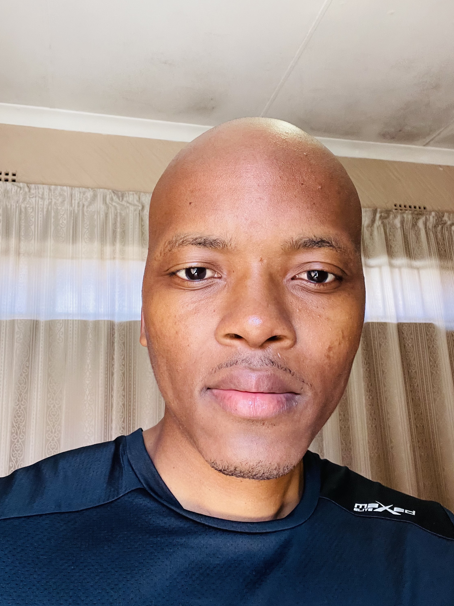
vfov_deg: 58.3
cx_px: 226
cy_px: 297
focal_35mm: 31
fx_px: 542
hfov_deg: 45.4
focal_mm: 2.71
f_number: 2.2
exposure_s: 1/60
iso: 320
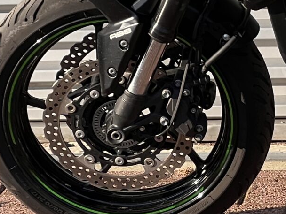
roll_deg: +1.9
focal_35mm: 324
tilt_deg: -8.3
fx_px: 2677
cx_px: 506
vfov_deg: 4.6
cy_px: -33
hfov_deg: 6.0
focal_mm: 9
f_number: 2.8
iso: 32
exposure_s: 1/177
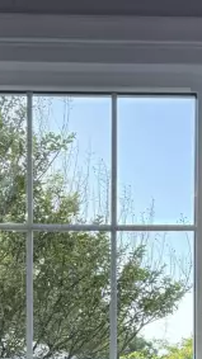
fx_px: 658
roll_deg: +0.8
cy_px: 417
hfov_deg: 17.4
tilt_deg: +3.3
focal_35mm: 69
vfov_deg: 27.4
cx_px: 74
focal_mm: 6.76
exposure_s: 1/284
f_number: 1.78
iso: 100
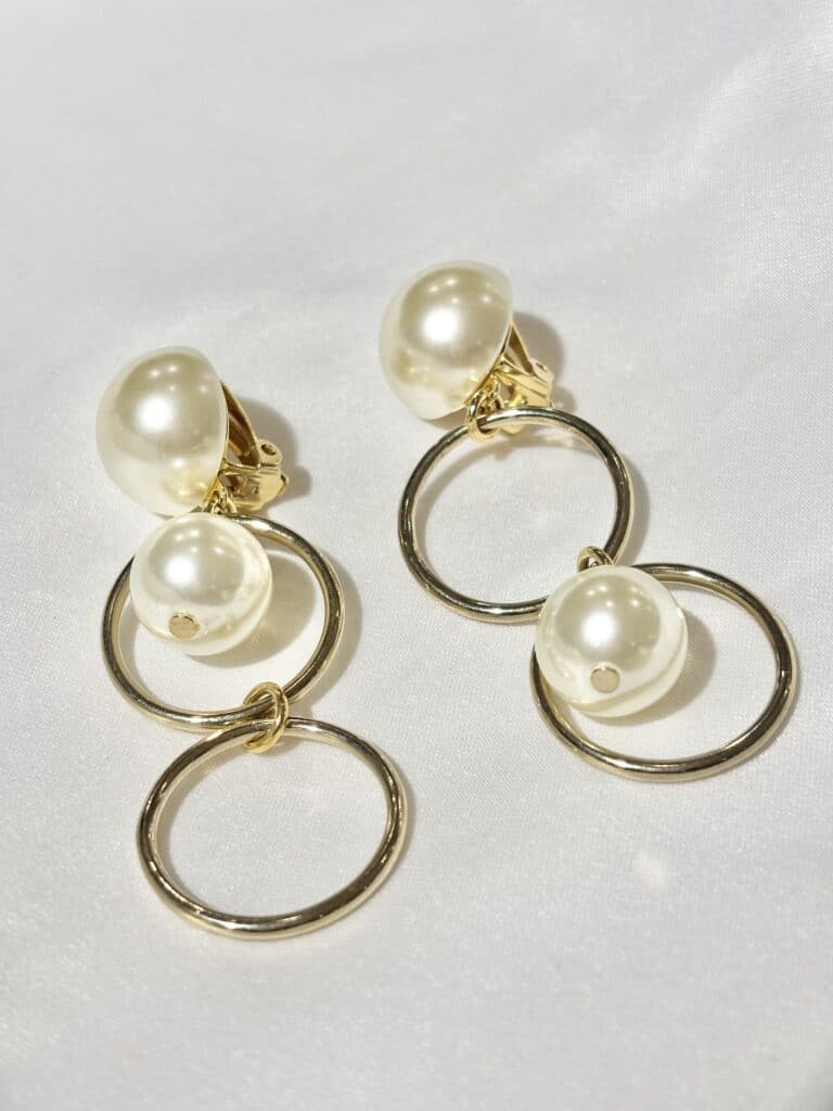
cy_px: 556
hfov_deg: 28.0
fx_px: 1668
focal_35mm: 52
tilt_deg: -45.2
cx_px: 416
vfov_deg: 36.8
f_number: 1.6
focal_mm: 5.96
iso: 32
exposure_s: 1/231
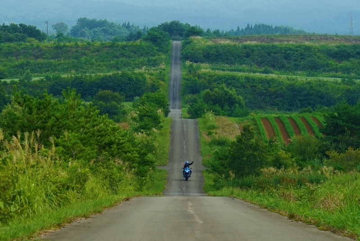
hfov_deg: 19.4
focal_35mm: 105
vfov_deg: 13.1
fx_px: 1050
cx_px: 180
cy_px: 120
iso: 100
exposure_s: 1/200
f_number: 7.1
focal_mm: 105
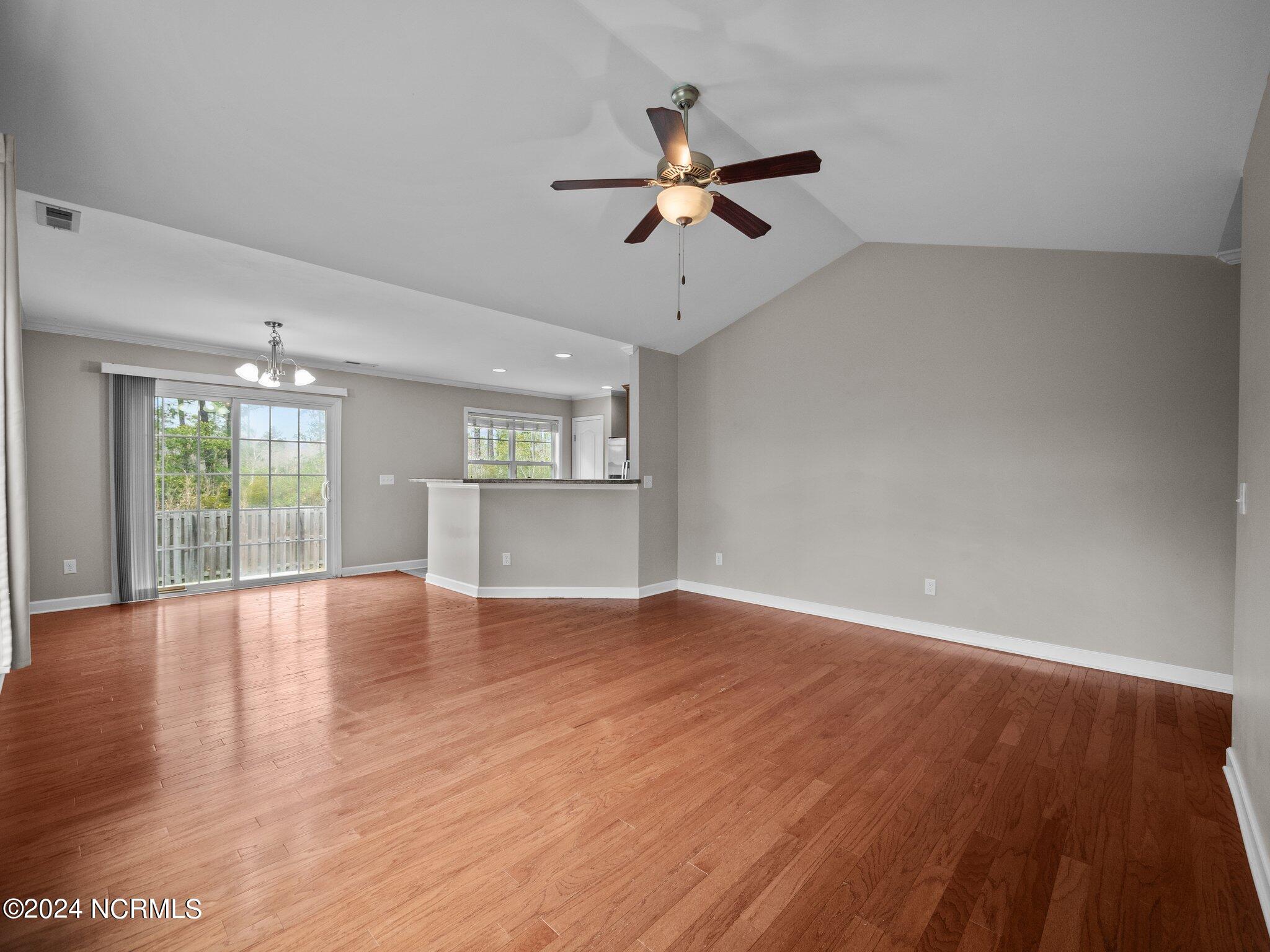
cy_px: 476
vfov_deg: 85.7
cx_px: 635
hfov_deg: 102.1
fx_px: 514
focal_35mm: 14
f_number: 4
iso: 400
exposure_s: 1/60
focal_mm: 7
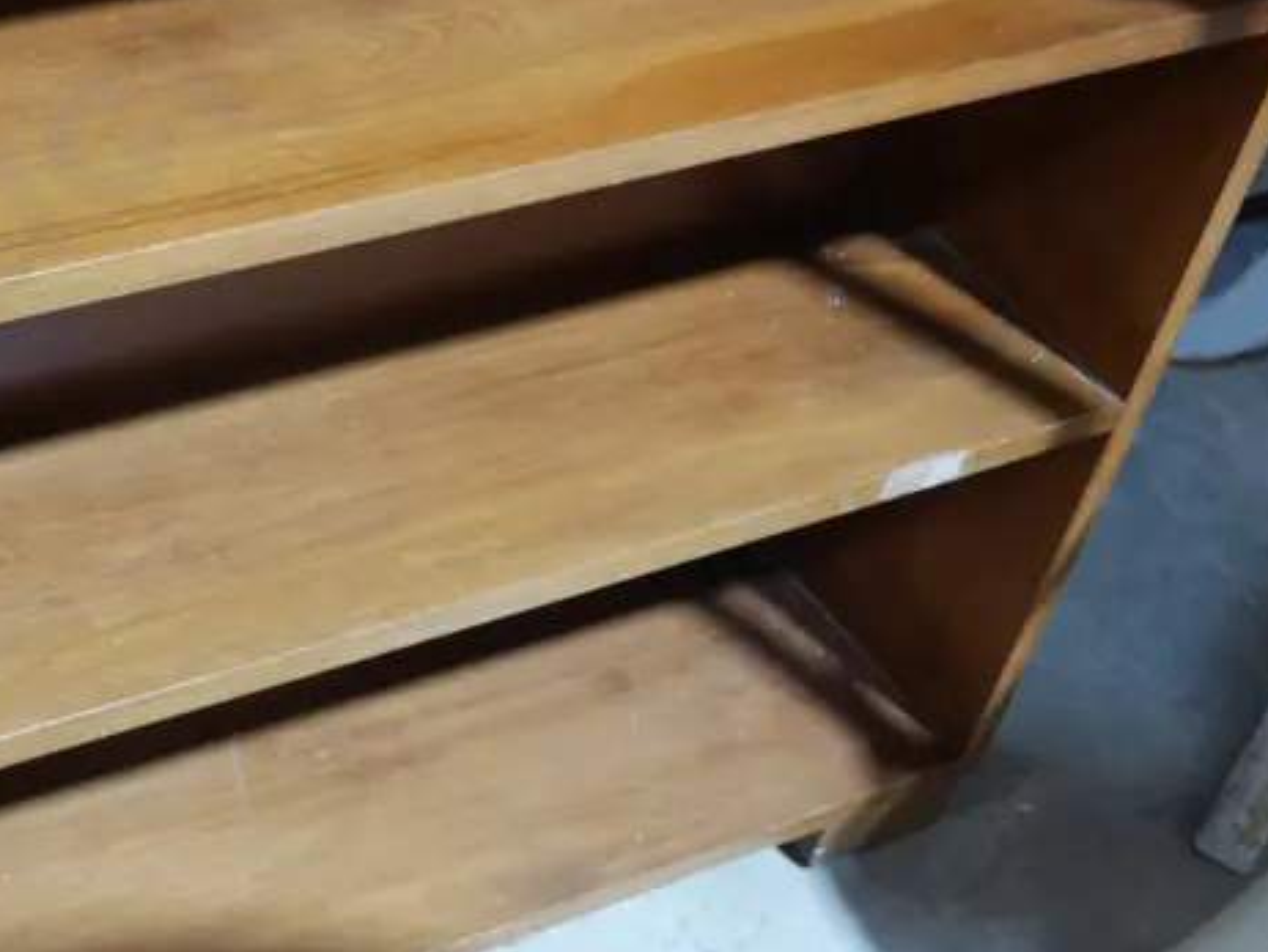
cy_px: 210
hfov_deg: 26.0
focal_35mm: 71
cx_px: 14
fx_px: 2602
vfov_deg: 20.5
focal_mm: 16
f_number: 4
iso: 1250
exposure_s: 1/60
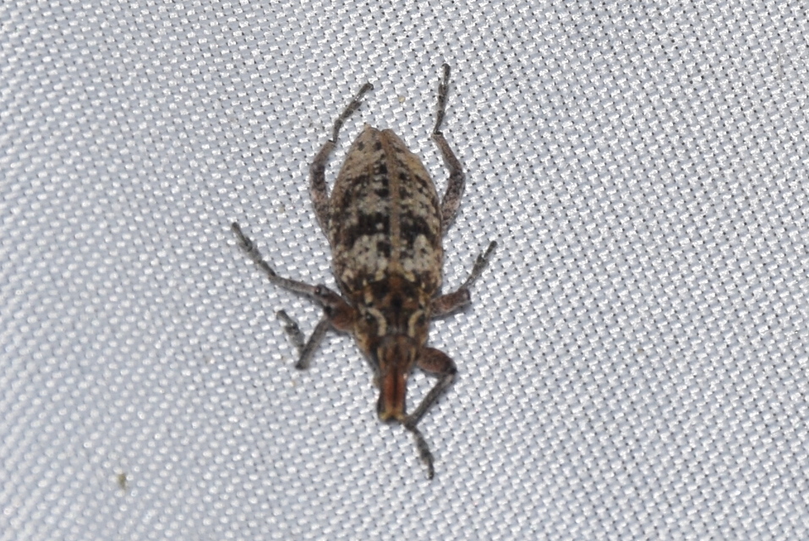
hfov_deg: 9.8
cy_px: 270
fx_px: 4723
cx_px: 404
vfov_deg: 6.6
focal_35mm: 210
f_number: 13
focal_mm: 140
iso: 100
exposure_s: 1/160
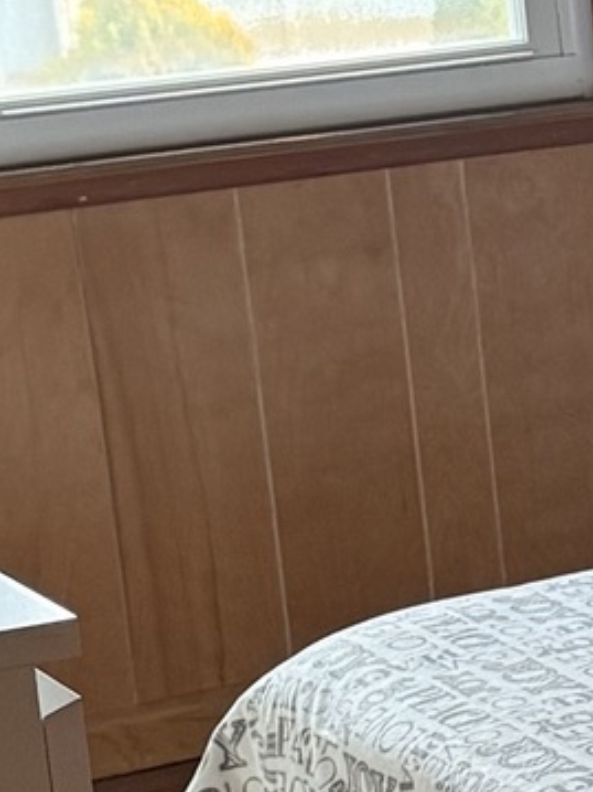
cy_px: 554
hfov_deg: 9.3
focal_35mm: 154
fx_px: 3520
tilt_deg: -11.8
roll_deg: +3.2
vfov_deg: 12.8
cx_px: 985
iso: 400
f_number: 1.78
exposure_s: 1/60
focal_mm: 6.76
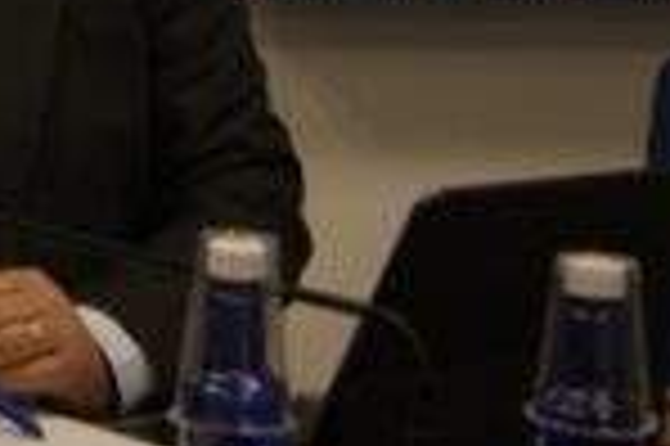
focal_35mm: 182
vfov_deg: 7.2
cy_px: -538
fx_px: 3383
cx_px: -468
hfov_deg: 10.7
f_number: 4.5
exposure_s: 1/25
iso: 100
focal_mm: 26
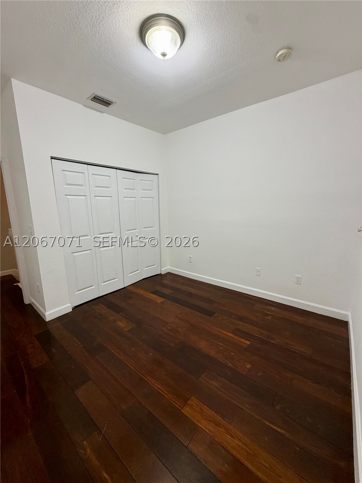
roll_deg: +1.7
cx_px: 181
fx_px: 195
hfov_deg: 85.7
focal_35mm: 14
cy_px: 242
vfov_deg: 102.1
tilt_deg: -10.8
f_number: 2.2
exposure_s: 1/60
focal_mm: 2.22
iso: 250
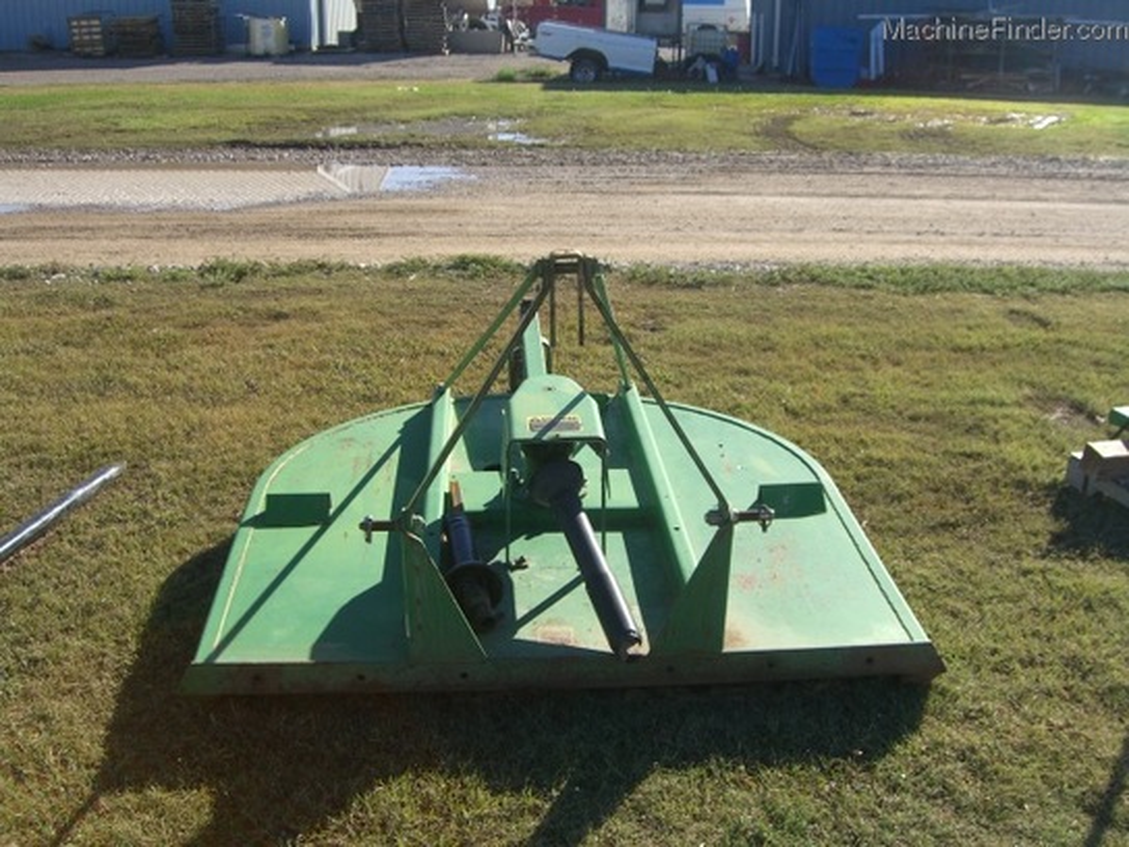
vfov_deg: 37.7
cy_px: 424
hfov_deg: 49.0
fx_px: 1239
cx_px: 564
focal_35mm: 38
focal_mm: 7.9
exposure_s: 1/400
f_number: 4
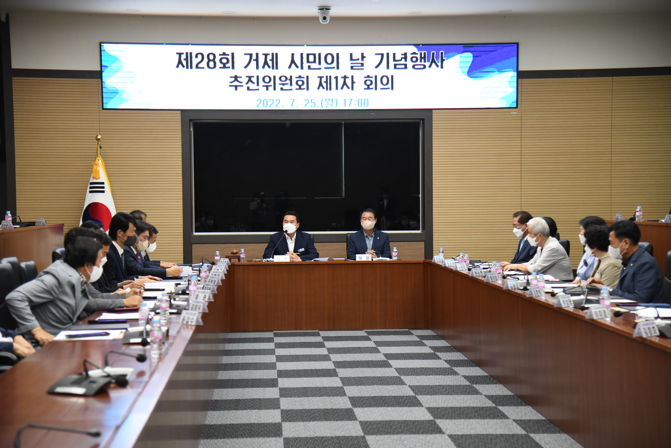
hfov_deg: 30.5
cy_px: 224
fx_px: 1230
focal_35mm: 66
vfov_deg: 20.6
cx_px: 336
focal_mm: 66
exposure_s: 1/250
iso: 2200
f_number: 4
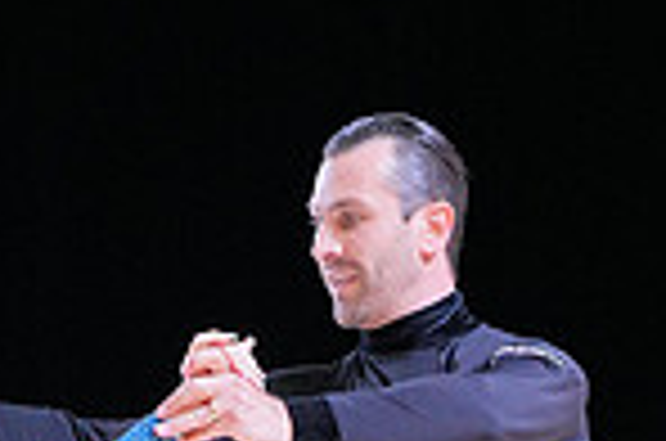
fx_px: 5077
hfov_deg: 7.5
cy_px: 837
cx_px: 115
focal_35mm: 275
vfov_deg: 4.9
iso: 4000
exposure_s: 1/400
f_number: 5.6
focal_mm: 70
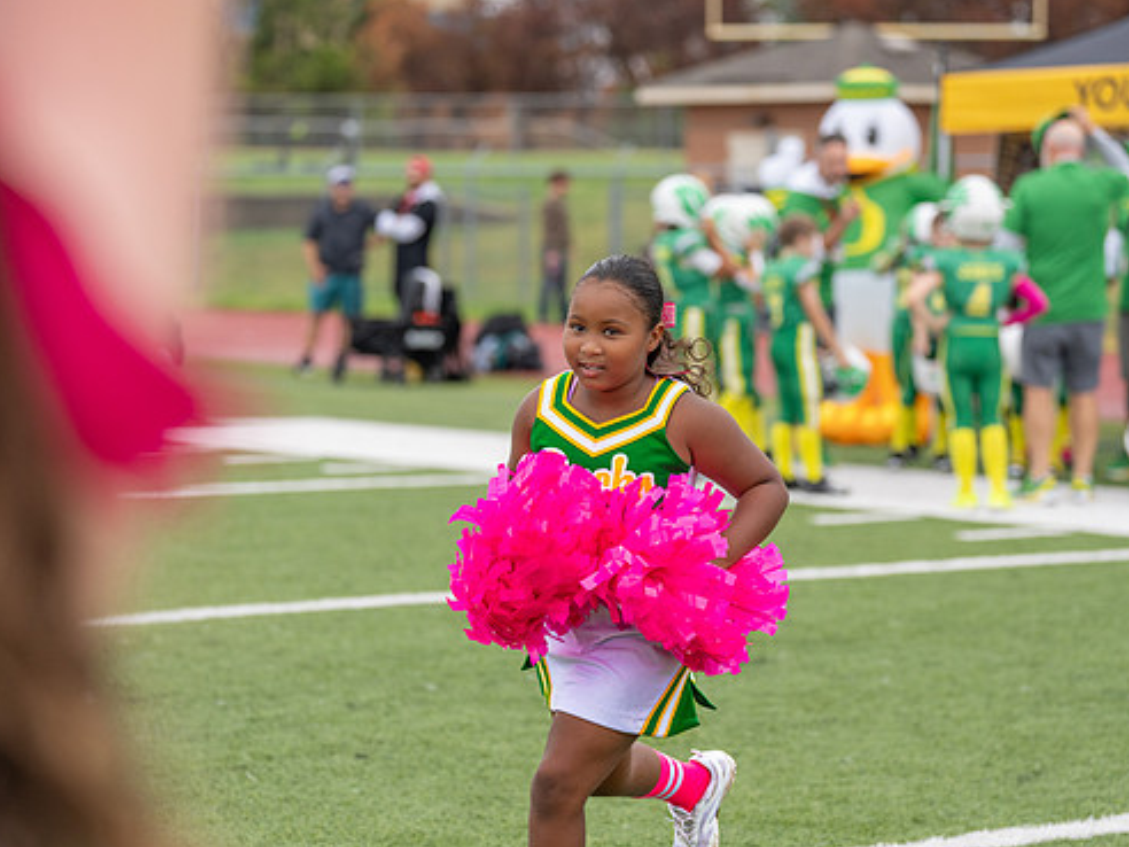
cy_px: 409
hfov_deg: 17.4
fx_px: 3685
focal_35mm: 113
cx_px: 551
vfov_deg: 13.1
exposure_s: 1/2000
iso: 500
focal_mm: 93
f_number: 2.8
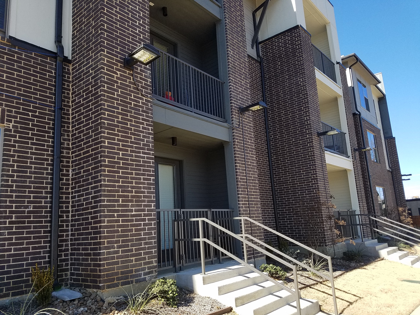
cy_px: 158
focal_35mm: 26
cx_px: 210
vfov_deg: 53.1
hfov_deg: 67.3
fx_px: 315
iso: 50
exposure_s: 1/1204
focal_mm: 4.2
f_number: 1.7
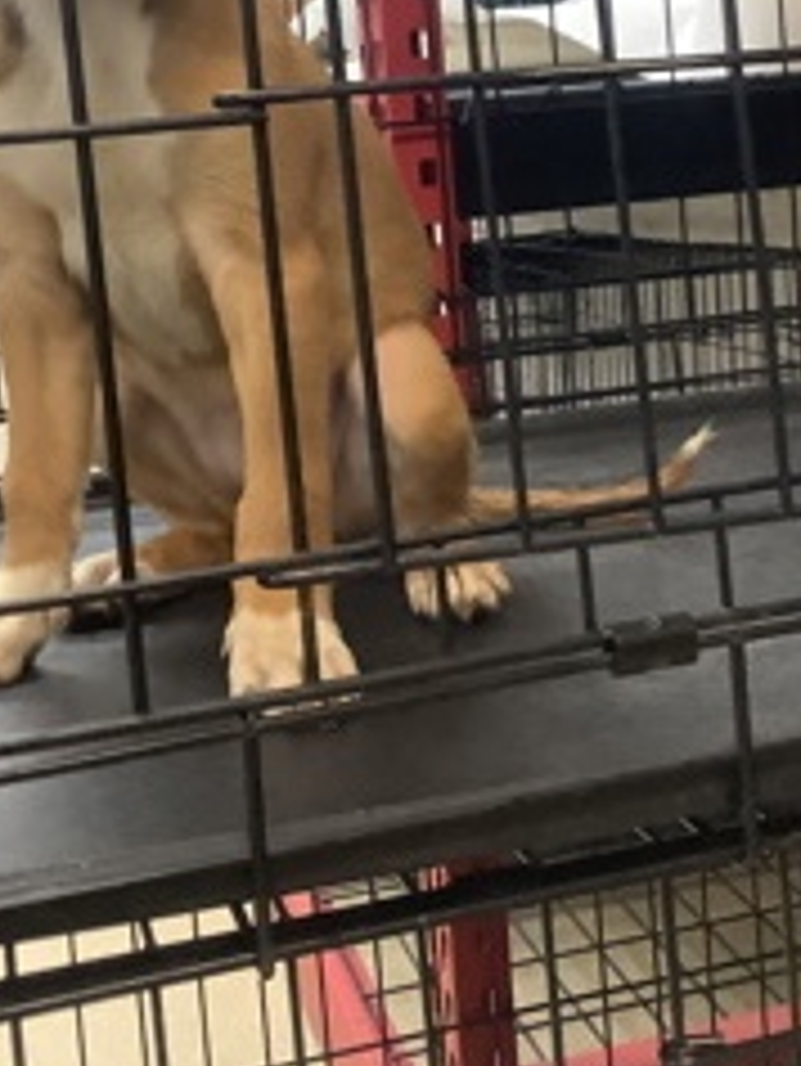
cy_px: 211
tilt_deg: -1.8
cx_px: 430
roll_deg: +2.2
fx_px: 1695
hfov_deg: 26.6
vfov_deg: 33.9
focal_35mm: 55
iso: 320
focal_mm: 3.3
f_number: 2.4
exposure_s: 1/60
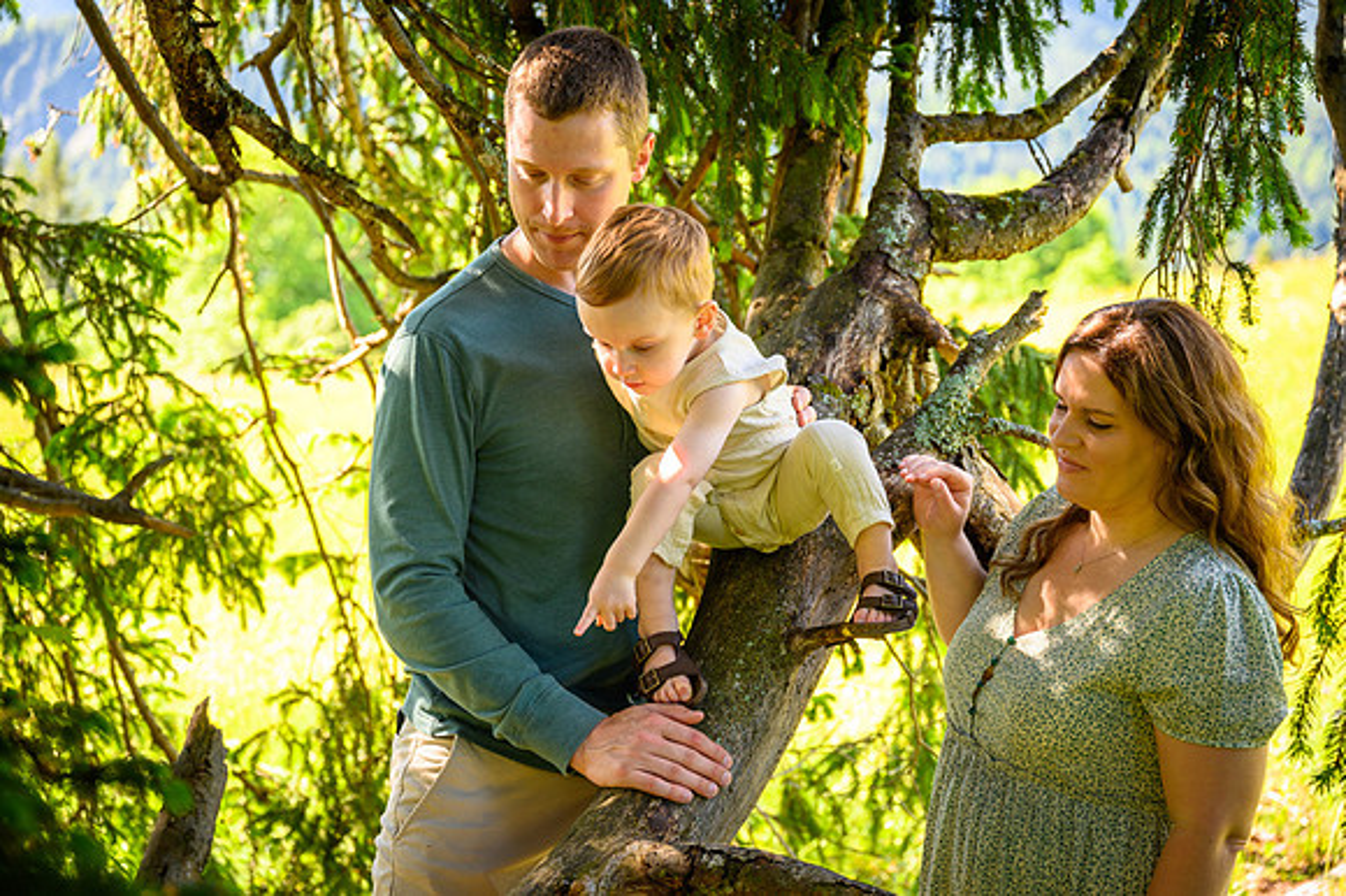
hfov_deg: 35.7
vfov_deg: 24.2
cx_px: 673
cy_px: 448
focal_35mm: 56
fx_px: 2093
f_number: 3.2
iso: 100
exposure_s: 1/125
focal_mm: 56
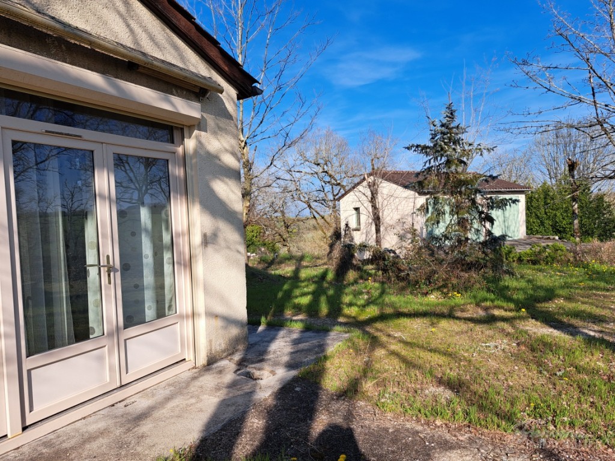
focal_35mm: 24
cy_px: 230
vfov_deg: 56.8
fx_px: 426
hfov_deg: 71.6
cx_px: 308
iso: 50
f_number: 1.8
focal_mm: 5.23
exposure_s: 1/932
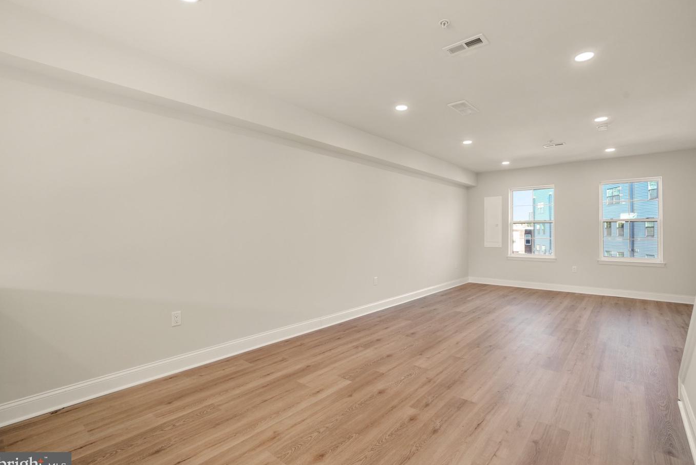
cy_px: 231
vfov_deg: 70.5
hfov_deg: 93.2
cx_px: 361
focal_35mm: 17
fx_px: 329
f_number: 10
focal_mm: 16
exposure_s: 1/6
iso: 800
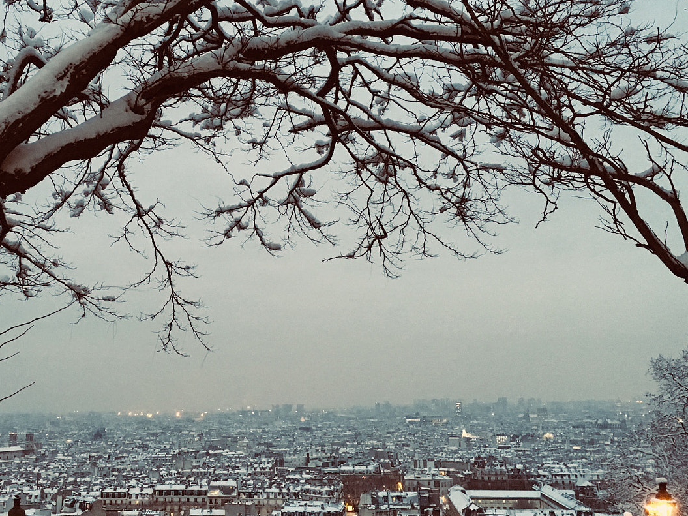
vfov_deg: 32.8
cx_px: 224
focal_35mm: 44
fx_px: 874
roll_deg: +0.1
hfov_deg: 42.3
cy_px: 228
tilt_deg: +12.2
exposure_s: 1/17
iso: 250
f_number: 2.2
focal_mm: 4.15
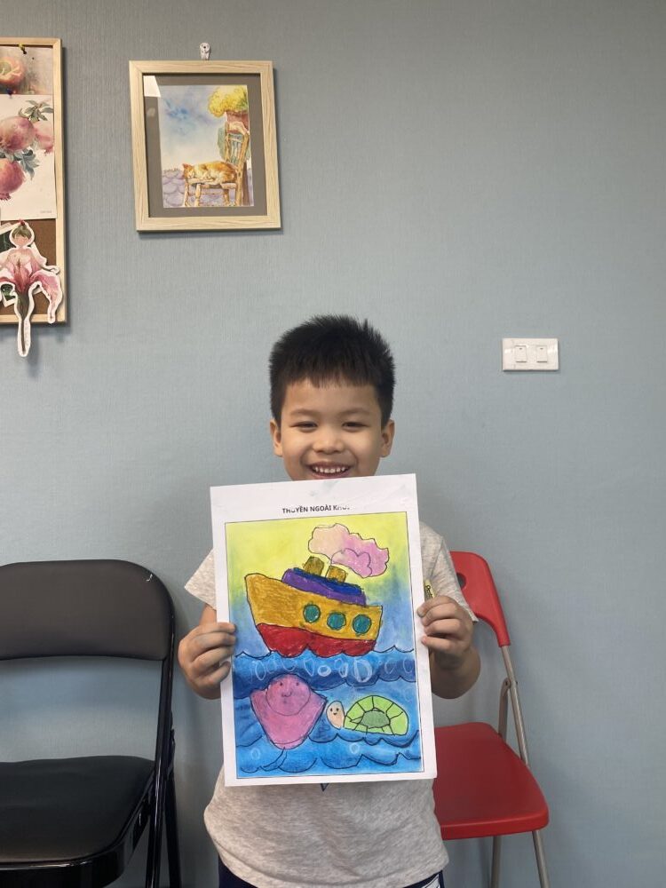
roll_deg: +3.3
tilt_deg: +5.7
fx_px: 667
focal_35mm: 26
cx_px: 333
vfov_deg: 67.3
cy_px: 444
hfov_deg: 53.1
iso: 80
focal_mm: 4.25
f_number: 1.8
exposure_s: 1/100
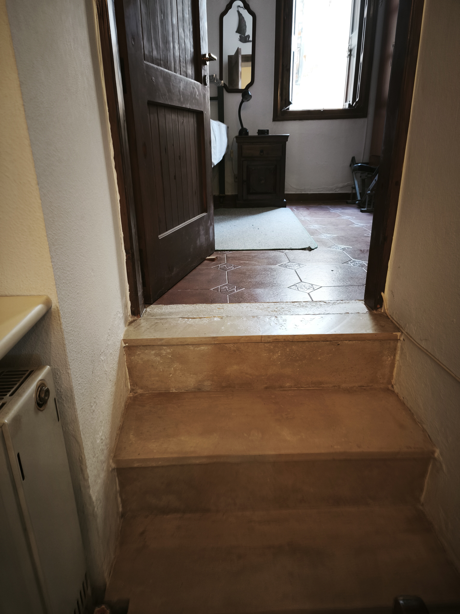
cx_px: 230
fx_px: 408
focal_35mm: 23
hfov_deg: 58.9
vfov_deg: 73.9
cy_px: 307
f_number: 1.7
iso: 320
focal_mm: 5.35
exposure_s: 1/50
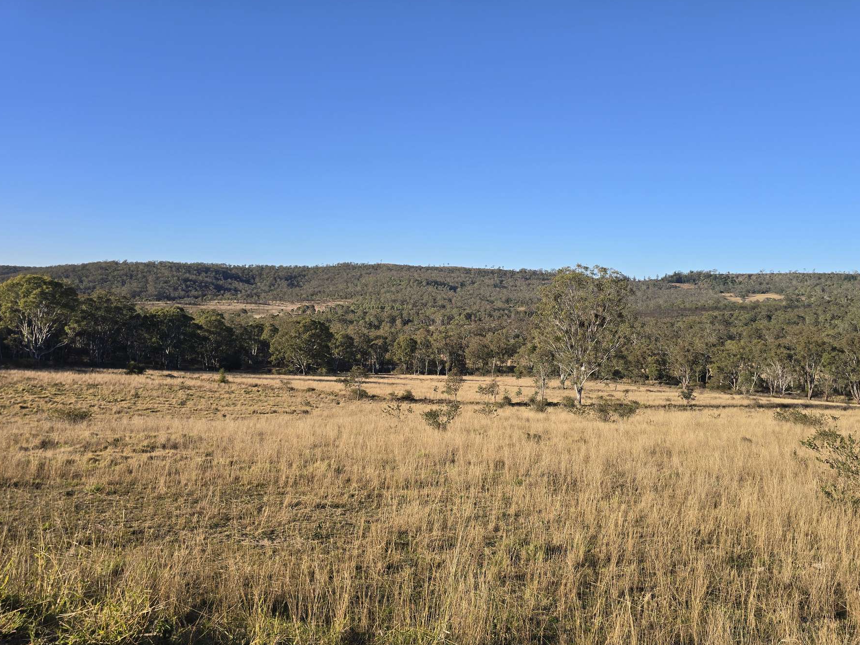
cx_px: 447
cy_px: 329
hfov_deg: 69.4
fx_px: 621
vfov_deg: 54.9
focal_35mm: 25
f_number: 1.7
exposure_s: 1/619
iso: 12
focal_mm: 6.3
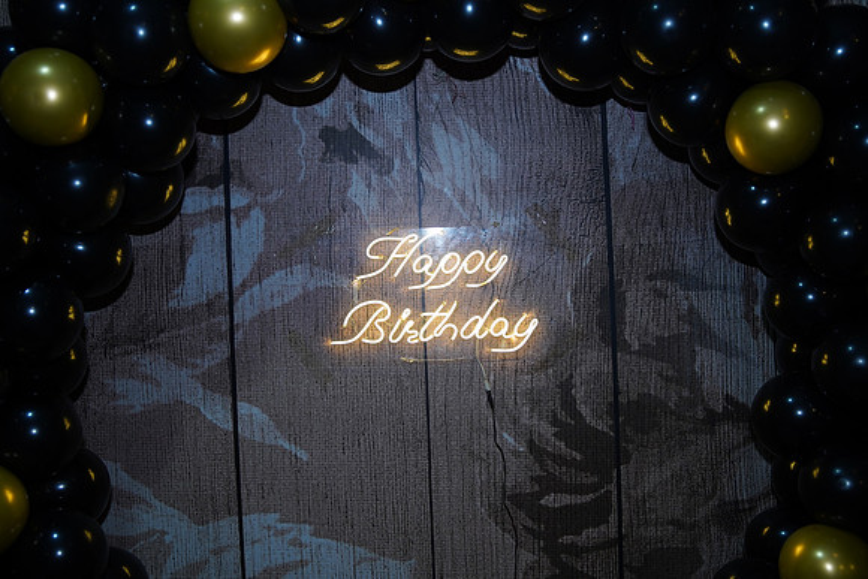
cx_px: 434
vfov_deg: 37.9
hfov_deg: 54.4
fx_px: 844
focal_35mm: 35
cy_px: 290
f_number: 2.2
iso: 250
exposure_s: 1/200
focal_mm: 35
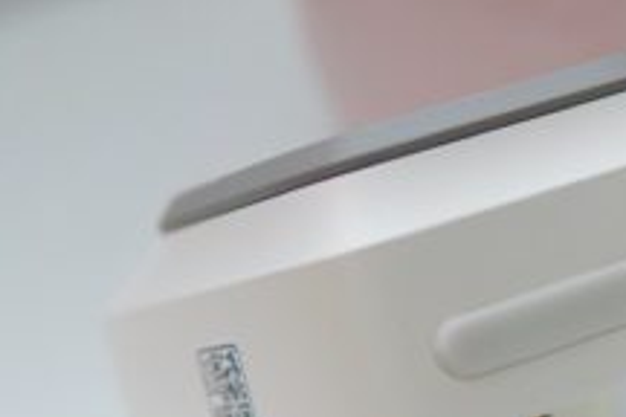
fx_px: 2173
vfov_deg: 11.0
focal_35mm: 125
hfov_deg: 15.8
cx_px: 727
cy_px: 252
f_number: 2.5
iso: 320
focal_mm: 30
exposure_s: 1/50
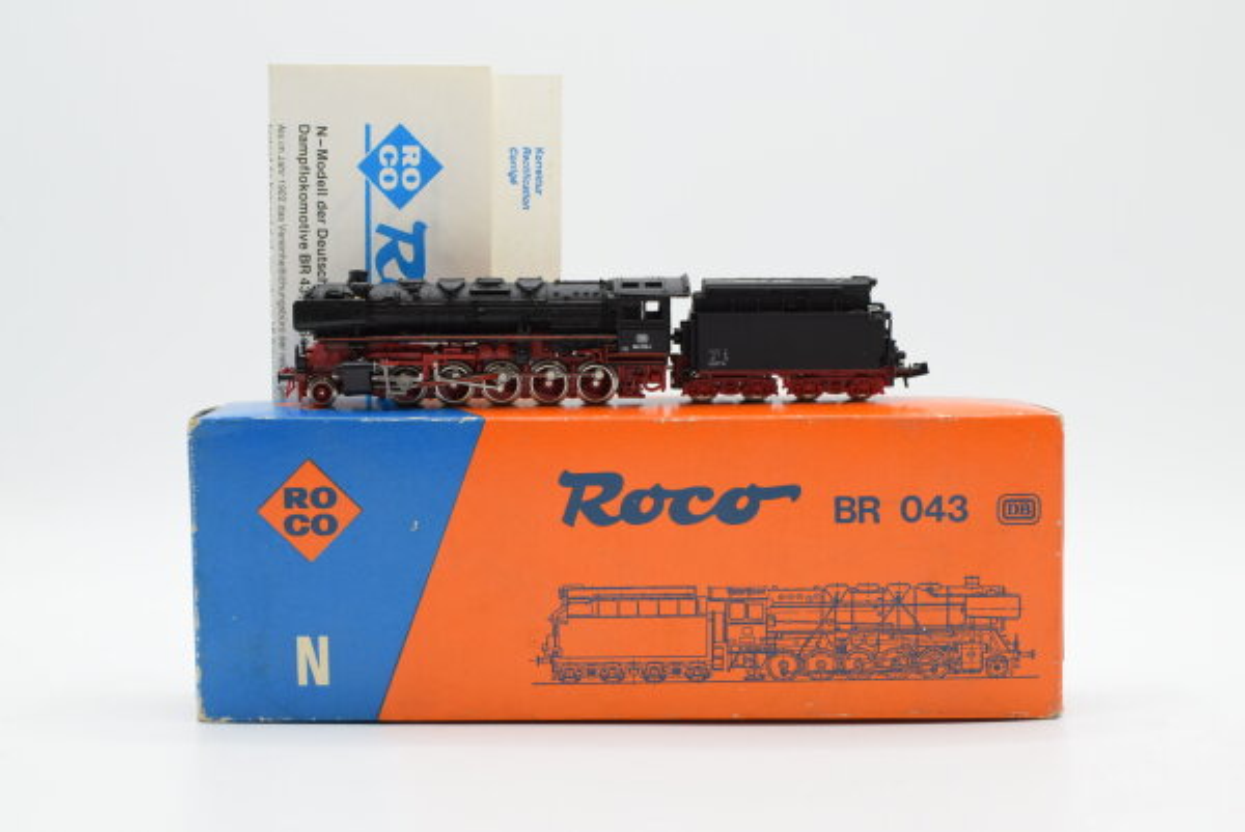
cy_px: 416
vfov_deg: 25.8
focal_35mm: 52
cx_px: 622
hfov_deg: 37.8
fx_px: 1817
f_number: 8
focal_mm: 35
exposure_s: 1/200
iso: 400
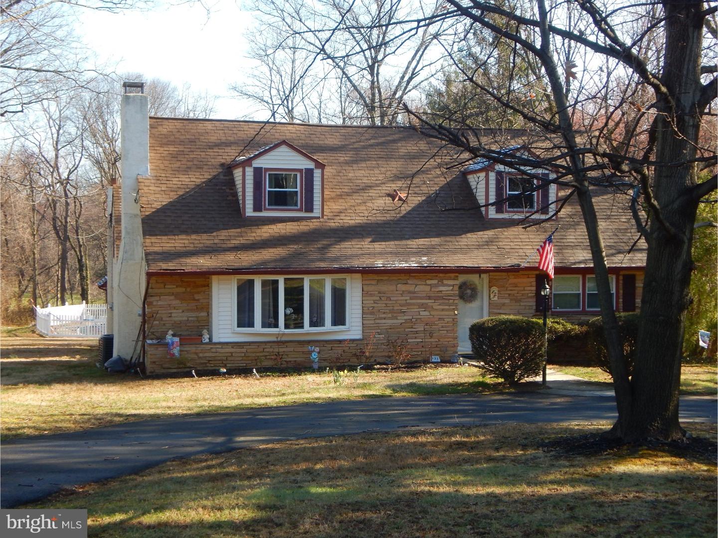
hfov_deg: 35.5
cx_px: 359
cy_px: 269
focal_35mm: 54
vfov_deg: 27.0
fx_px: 1120
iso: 125
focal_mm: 9.7
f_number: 3.8
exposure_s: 1/250
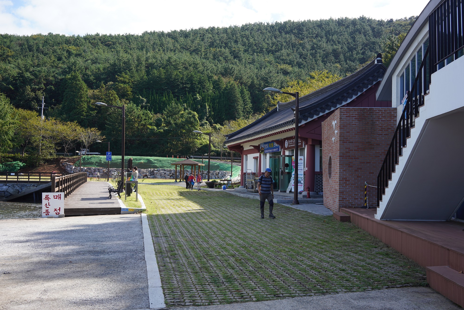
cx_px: 232
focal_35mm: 35
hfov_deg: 54.4
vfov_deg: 37.9
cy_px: 155
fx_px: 451
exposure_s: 1/125
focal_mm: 35
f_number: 10
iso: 200
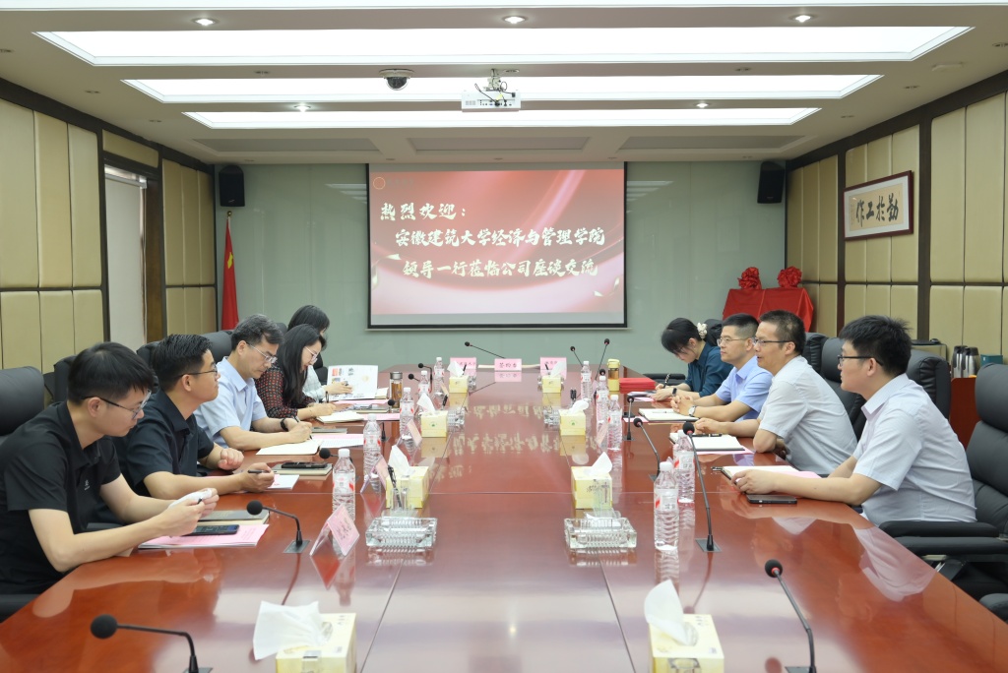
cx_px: 504
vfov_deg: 36.0
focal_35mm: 37
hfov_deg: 51.9
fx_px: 1037
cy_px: 336
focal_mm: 37
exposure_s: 1/40
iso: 400
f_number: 5.3
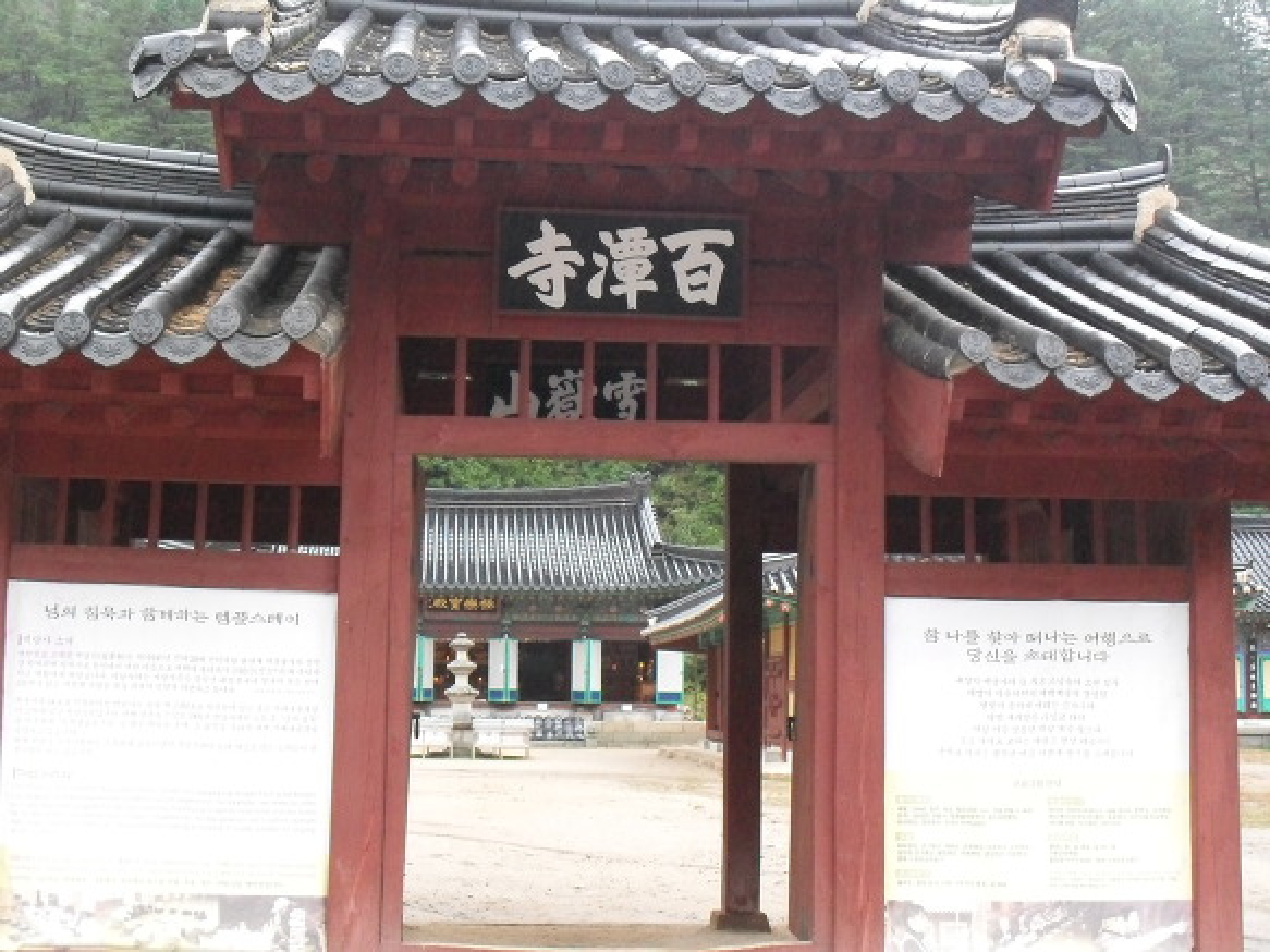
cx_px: 635
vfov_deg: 24.4
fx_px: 2201
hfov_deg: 32.2
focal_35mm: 60
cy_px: 476
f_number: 3.4
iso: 320
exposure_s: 1/45
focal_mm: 9.9
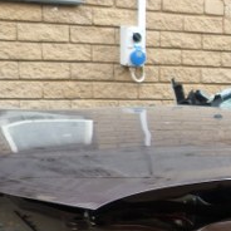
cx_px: 382
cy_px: 256
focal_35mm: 96
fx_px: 725
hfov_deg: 16.0
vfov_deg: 17.5
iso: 100
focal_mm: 4.5
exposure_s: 1/60
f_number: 2.8
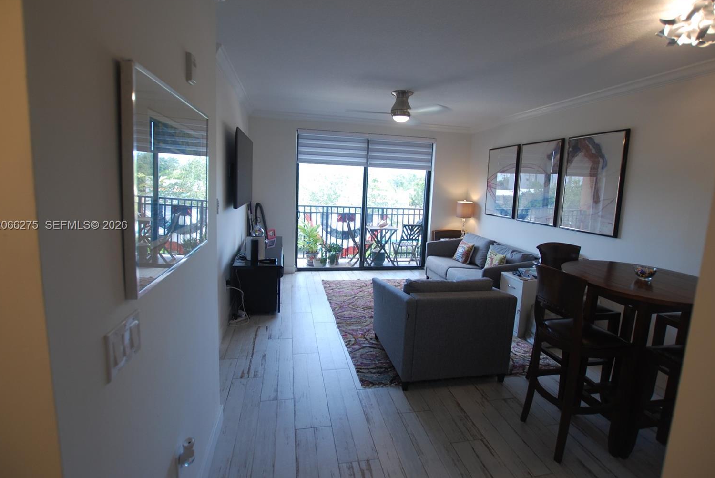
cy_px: 226
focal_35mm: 16
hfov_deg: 96.7
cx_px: 360
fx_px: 318
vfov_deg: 73.8
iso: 200
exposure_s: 1/50
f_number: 3.5
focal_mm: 10
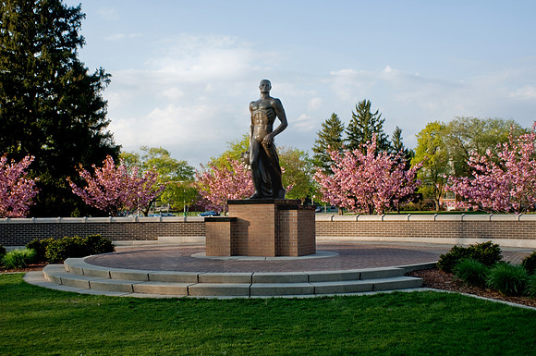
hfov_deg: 46.5
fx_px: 624
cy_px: 178
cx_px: 268
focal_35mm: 42
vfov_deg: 31.8
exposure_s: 1/640
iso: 100
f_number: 20
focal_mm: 28
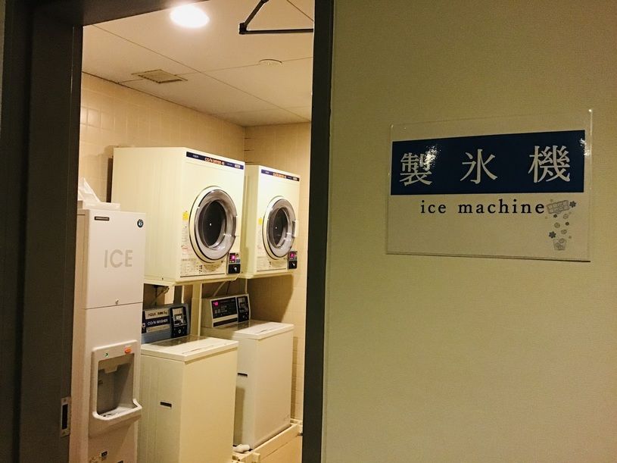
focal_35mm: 31
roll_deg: -2.5
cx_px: 308
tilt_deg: -0.1
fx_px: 552
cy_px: 232
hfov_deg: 58.4
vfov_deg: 45.4
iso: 200
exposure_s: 1/24
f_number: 2.4
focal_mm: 3.3
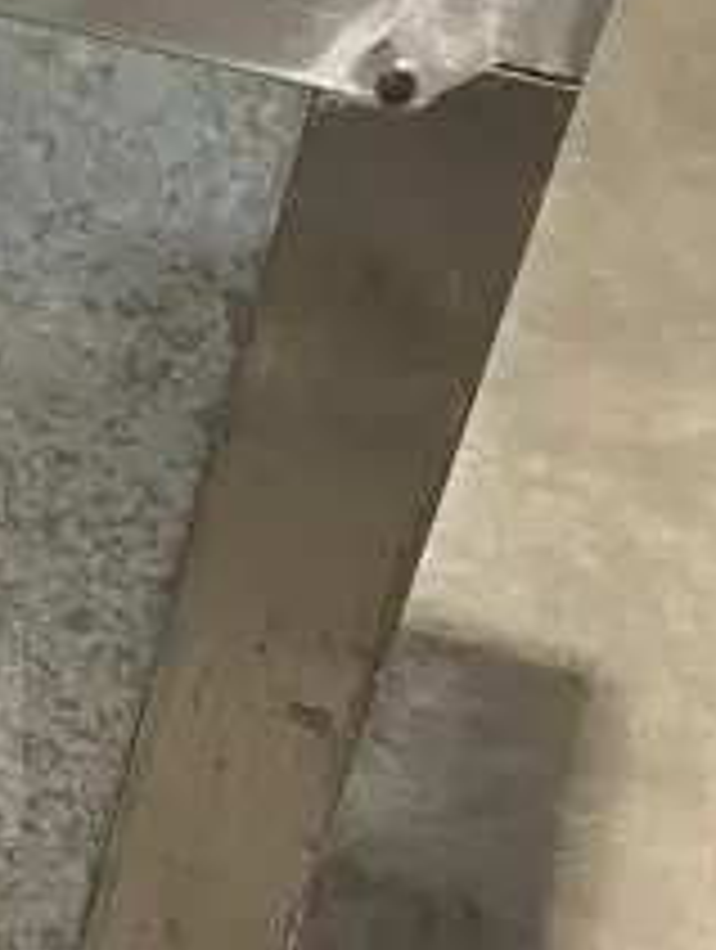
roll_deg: -3.9
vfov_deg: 19.6
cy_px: 480
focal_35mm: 100
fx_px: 2750
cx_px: -486
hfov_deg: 13.6
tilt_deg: -35.4
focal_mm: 4.25
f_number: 1.8
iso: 400
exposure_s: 1/60
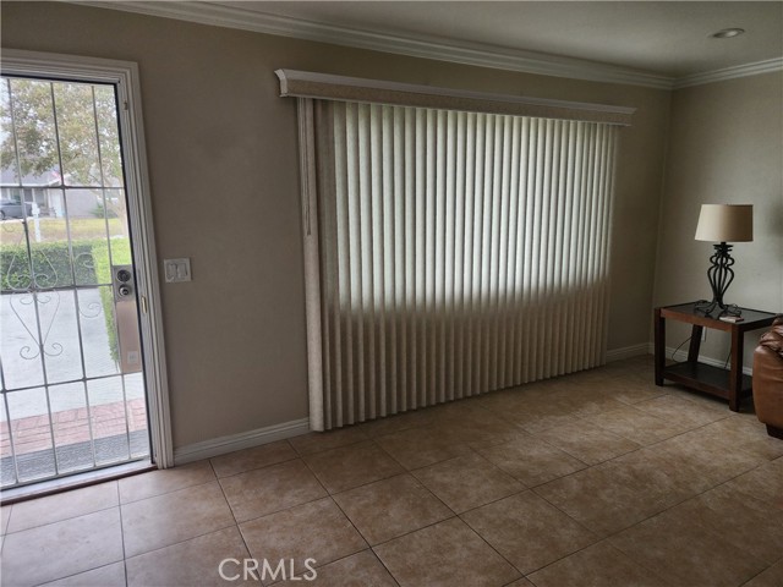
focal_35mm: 23
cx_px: 392
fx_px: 520
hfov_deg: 73.9
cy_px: 294
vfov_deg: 58.9
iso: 80
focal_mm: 6.4
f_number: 1.8
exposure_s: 1/180
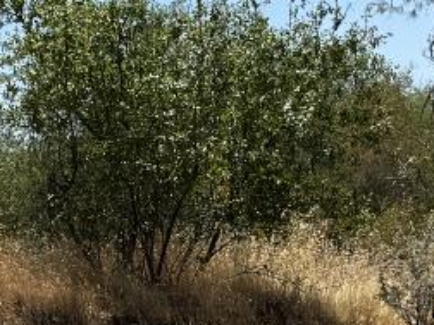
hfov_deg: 12.7
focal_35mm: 143
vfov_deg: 10.4
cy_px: 224
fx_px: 1793
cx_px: -317
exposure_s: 1/6173
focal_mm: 6.76
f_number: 1.78
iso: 80
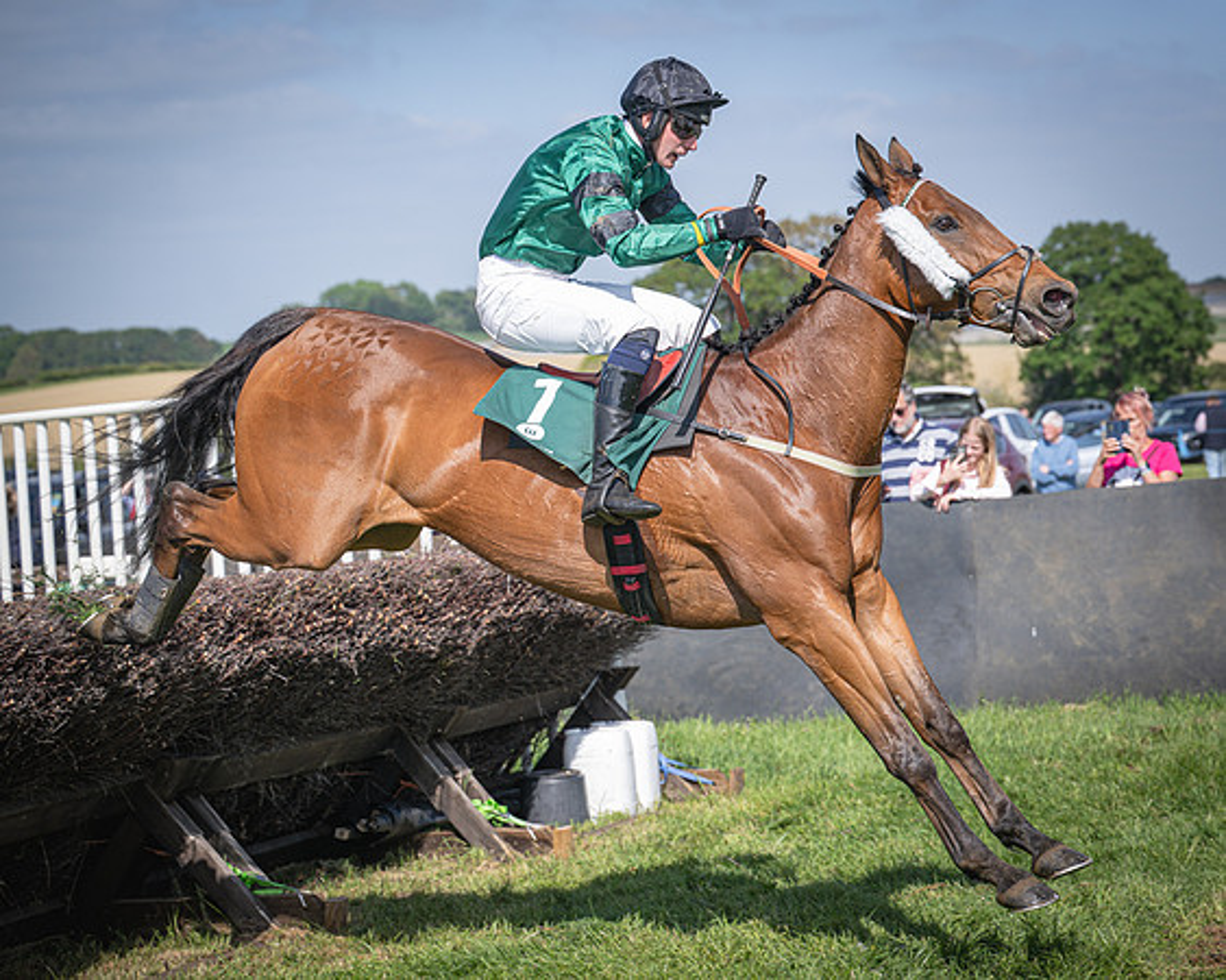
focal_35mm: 89
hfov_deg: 21.4
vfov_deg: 17.2
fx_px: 3235
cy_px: 457
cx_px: 718
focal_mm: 70
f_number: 4
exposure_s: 1/1600
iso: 200
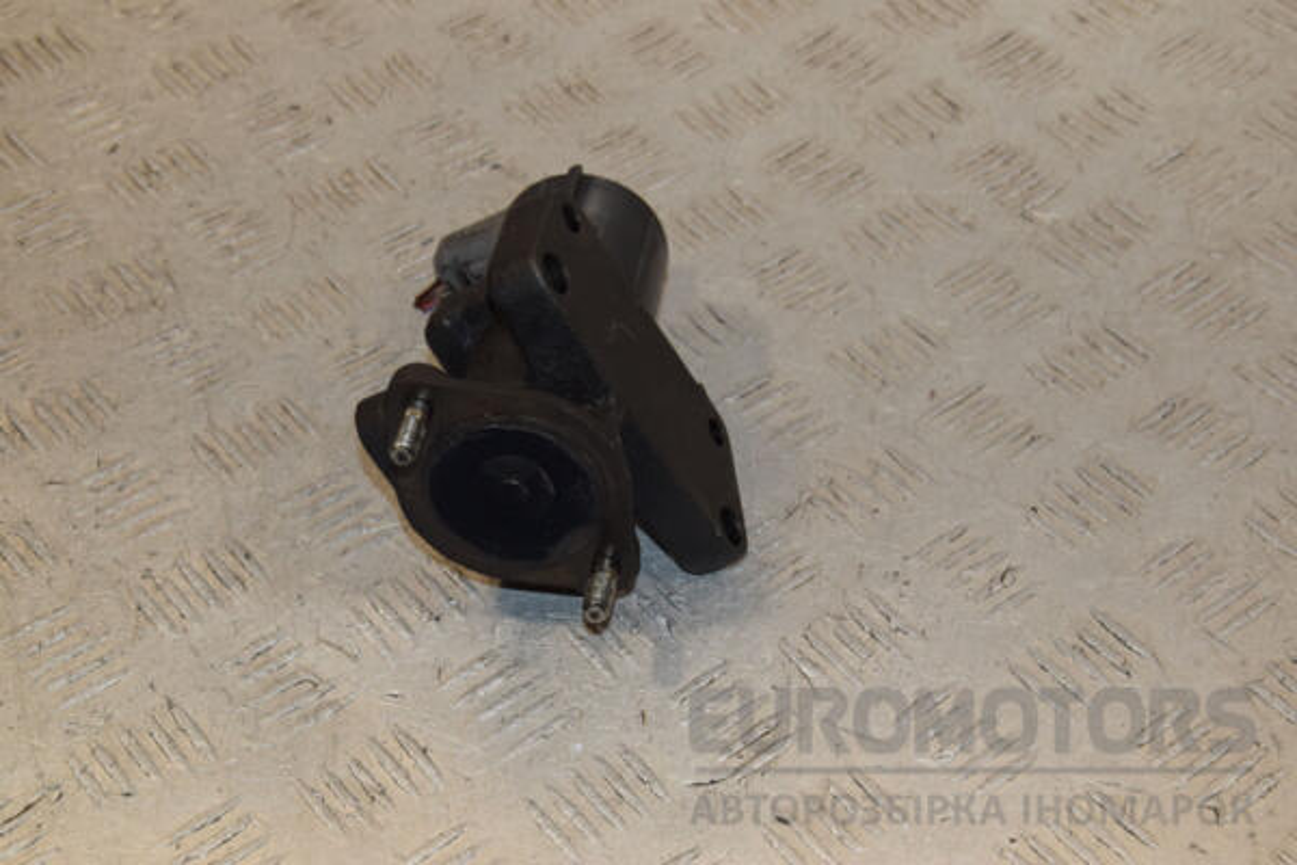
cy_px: 432
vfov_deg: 18.2
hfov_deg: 27.0
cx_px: 648
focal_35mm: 75
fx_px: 2702
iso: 800
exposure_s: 1/200
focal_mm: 50
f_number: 9
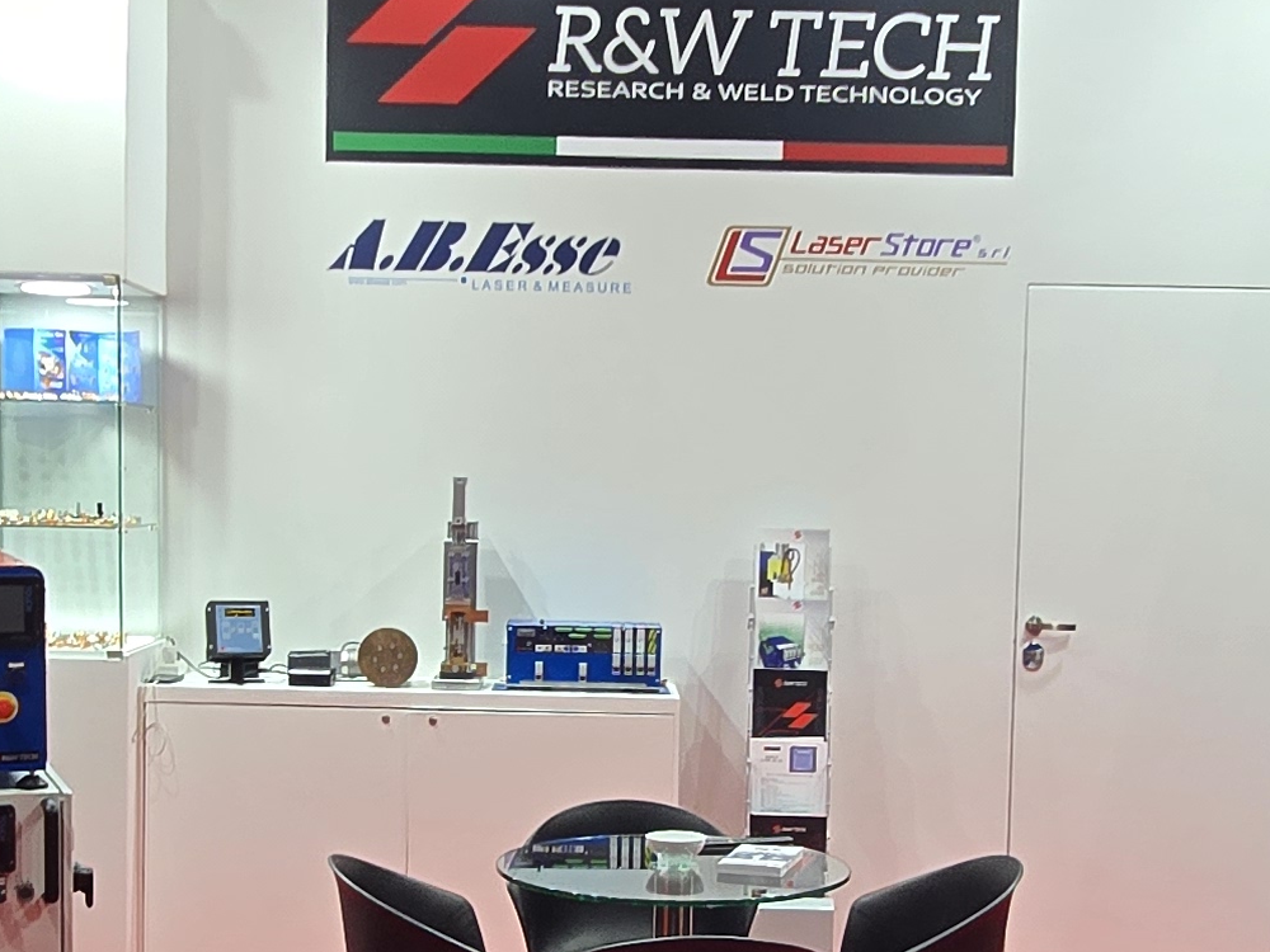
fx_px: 1908
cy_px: 692
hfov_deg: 36.8
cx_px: 673
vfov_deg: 27.7
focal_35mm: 52
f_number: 2.2
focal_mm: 2.2
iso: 64
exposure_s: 1/50
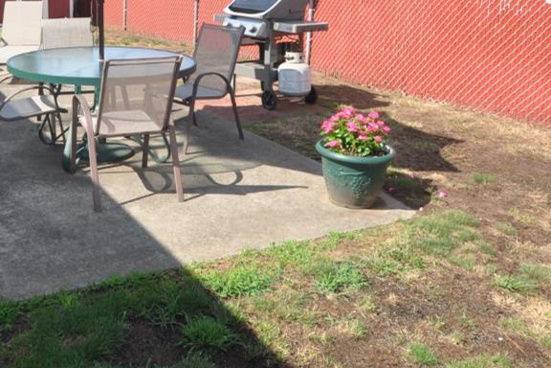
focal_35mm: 39
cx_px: 136
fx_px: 597
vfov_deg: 32.7
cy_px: 47
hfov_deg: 47.6
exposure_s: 1/200
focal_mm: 10
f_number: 9.5
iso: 200
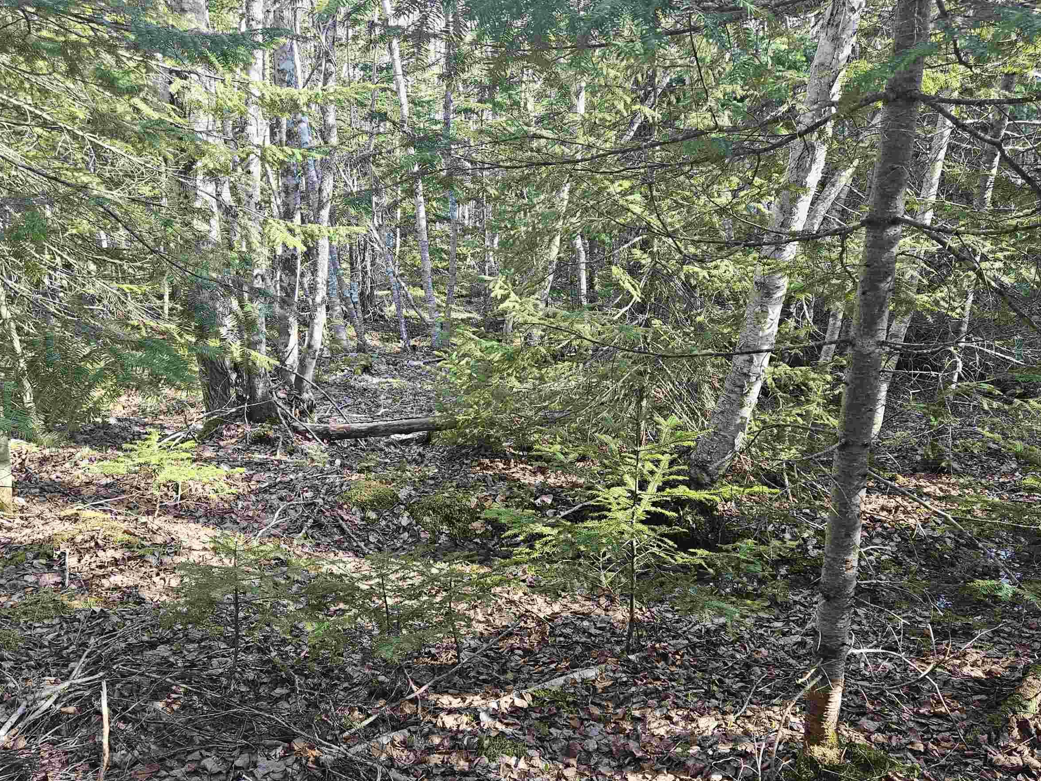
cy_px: 488
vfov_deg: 46.4
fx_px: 902
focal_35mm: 30
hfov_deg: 59.9
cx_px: 541
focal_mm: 5.4
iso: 50
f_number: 1.8
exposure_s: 1/180
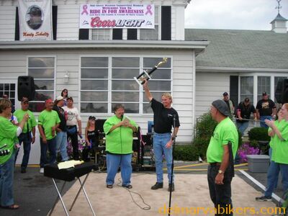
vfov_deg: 37.7
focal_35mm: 38
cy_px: 108
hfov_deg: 49.0
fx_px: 316
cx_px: 144
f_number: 3.2
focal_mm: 6.3
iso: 50
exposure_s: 1/118
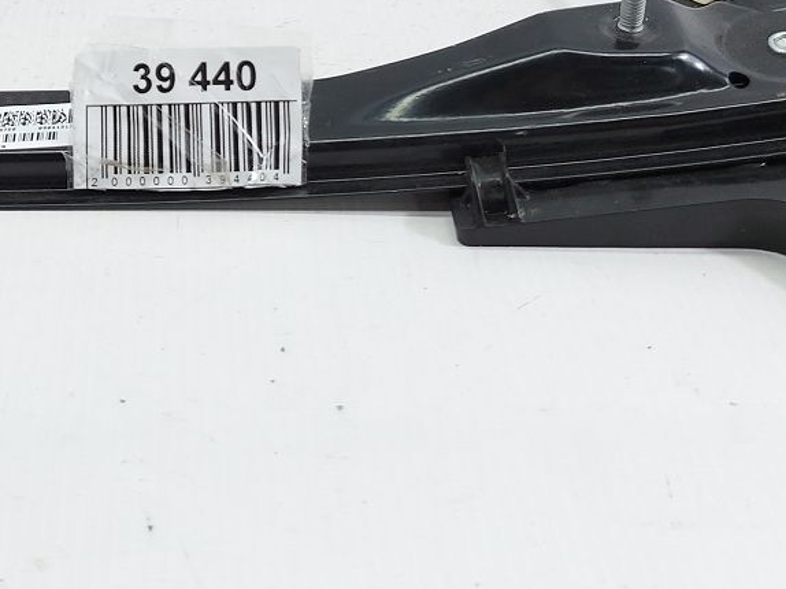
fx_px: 1316
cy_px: -52
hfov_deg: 32.8
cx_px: 238
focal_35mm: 58
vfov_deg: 23.7
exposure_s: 1/50
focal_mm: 5.23
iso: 40
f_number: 1.8
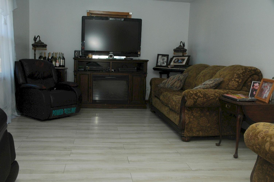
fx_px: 274
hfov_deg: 53.2
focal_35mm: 36
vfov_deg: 36.8
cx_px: 137
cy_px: 91
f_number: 6.3
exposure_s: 1/60
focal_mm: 24
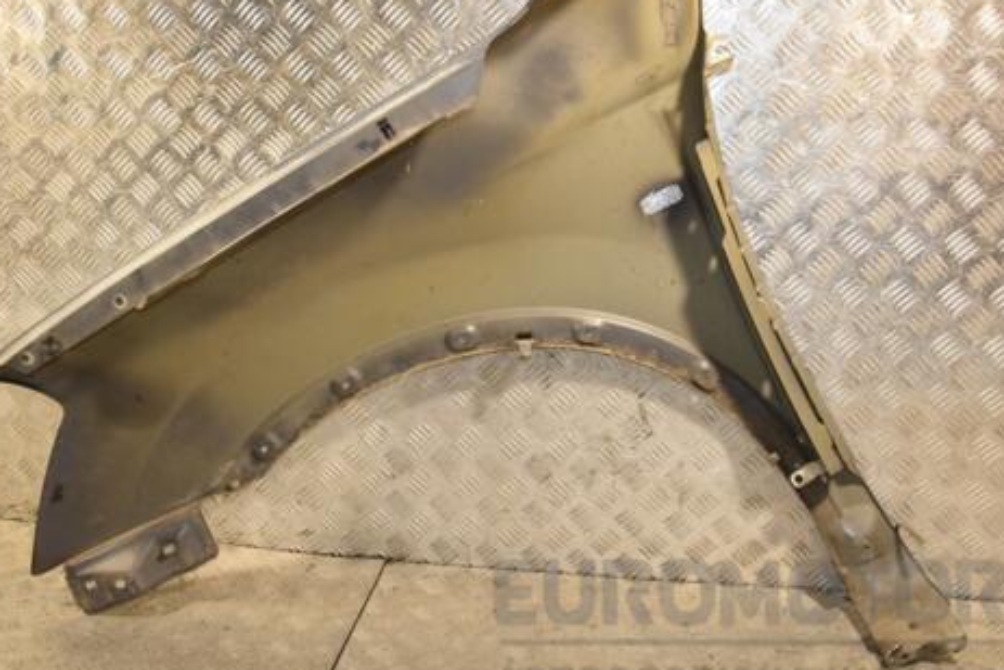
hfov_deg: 54.3
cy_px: 304
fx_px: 976
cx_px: 453
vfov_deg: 37.8
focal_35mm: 35
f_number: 5
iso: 800
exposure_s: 1/200
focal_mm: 18
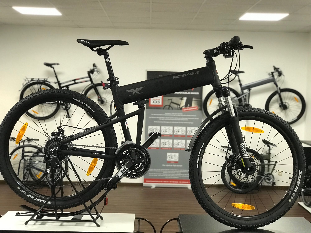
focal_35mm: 57
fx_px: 512
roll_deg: -1.0
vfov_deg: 25.7
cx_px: 156
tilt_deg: -3.1
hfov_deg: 33.8
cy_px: 116
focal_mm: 6.6
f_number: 2.8
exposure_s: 1/50
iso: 160
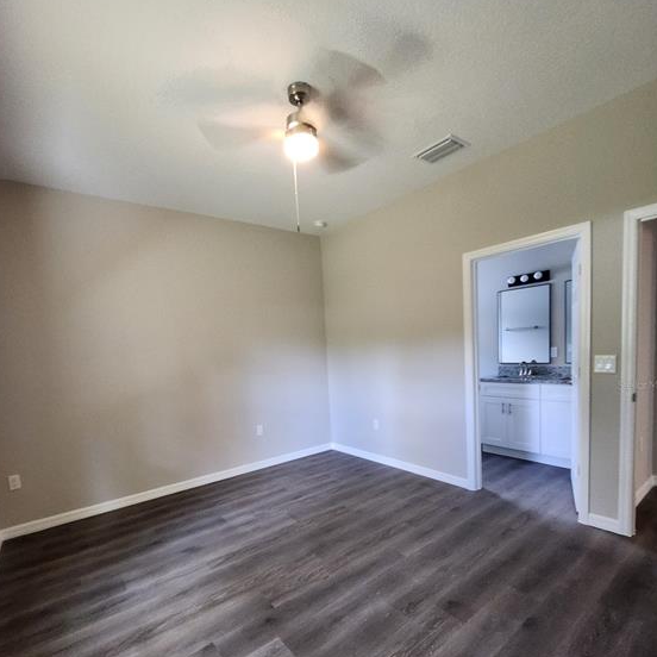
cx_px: 328
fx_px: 344
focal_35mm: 16
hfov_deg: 87.4
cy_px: 384
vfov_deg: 86.6
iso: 320
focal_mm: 1.74
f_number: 2.2
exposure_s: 1/30
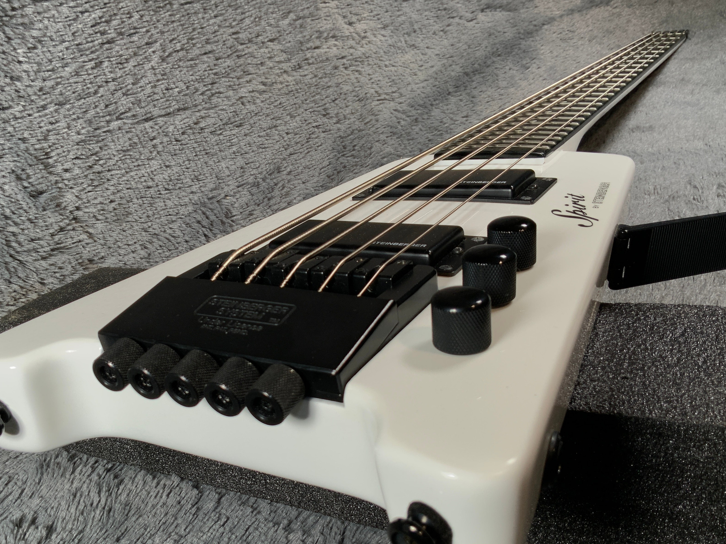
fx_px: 776
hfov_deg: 49.8
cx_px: 293
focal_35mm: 37
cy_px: 302
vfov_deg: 38.6
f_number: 1.8
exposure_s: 1/104
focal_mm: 3
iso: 25
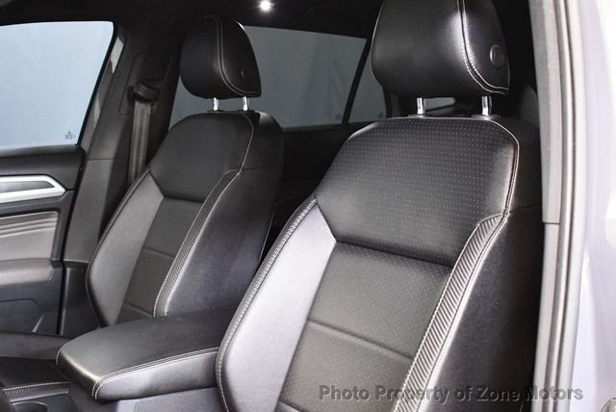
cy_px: 206
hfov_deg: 41.1
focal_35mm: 48
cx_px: 308
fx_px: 822
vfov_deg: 28.1
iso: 4500
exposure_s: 1/60
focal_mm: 24
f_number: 4
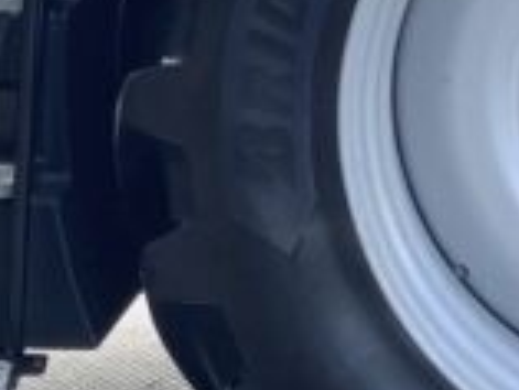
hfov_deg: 10.4
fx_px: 2836
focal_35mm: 189
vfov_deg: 7.5
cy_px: -393
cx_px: 155
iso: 16
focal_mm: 3
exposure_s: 1/130
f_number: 1.8
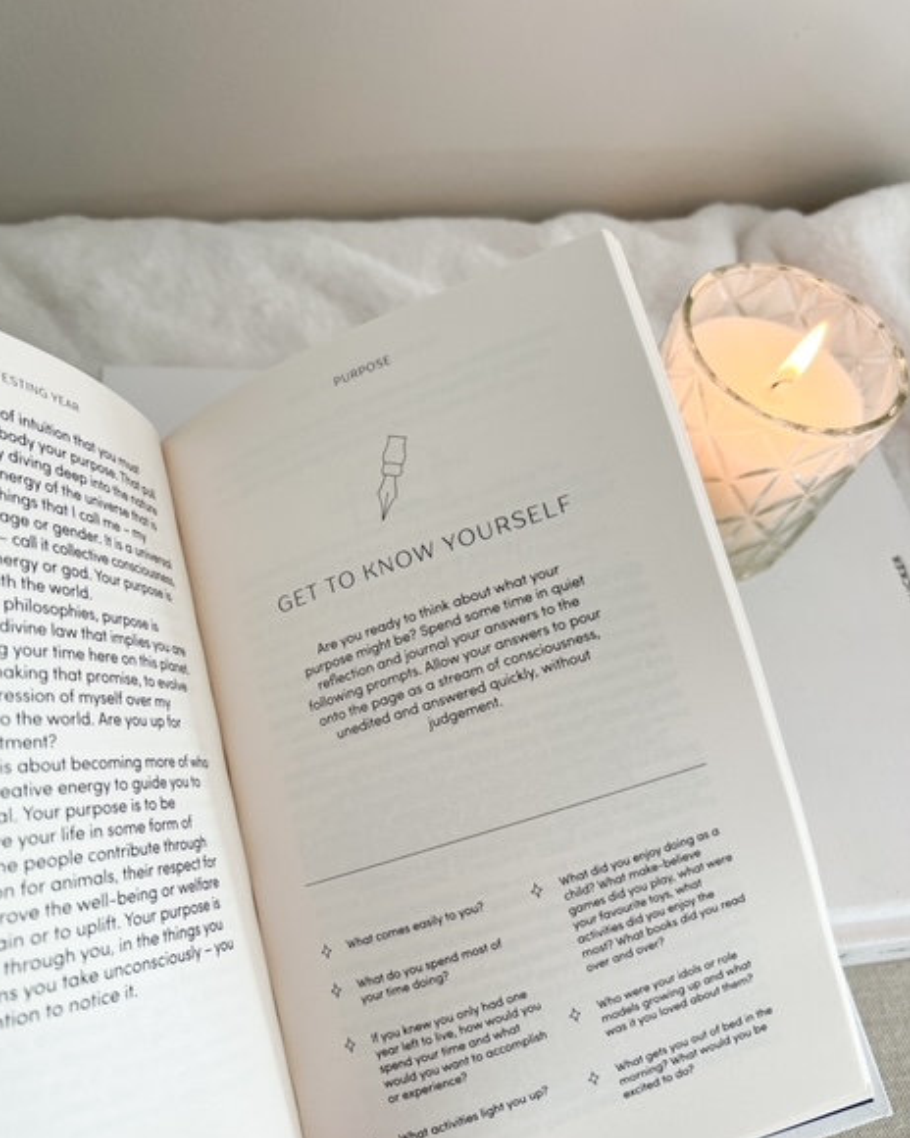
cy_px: 624
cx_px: 441
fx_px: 943
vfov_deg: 62.1
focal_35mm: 28
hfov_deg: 51.5
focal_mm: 5.7
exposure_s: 1/120
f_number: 1.5
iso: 100
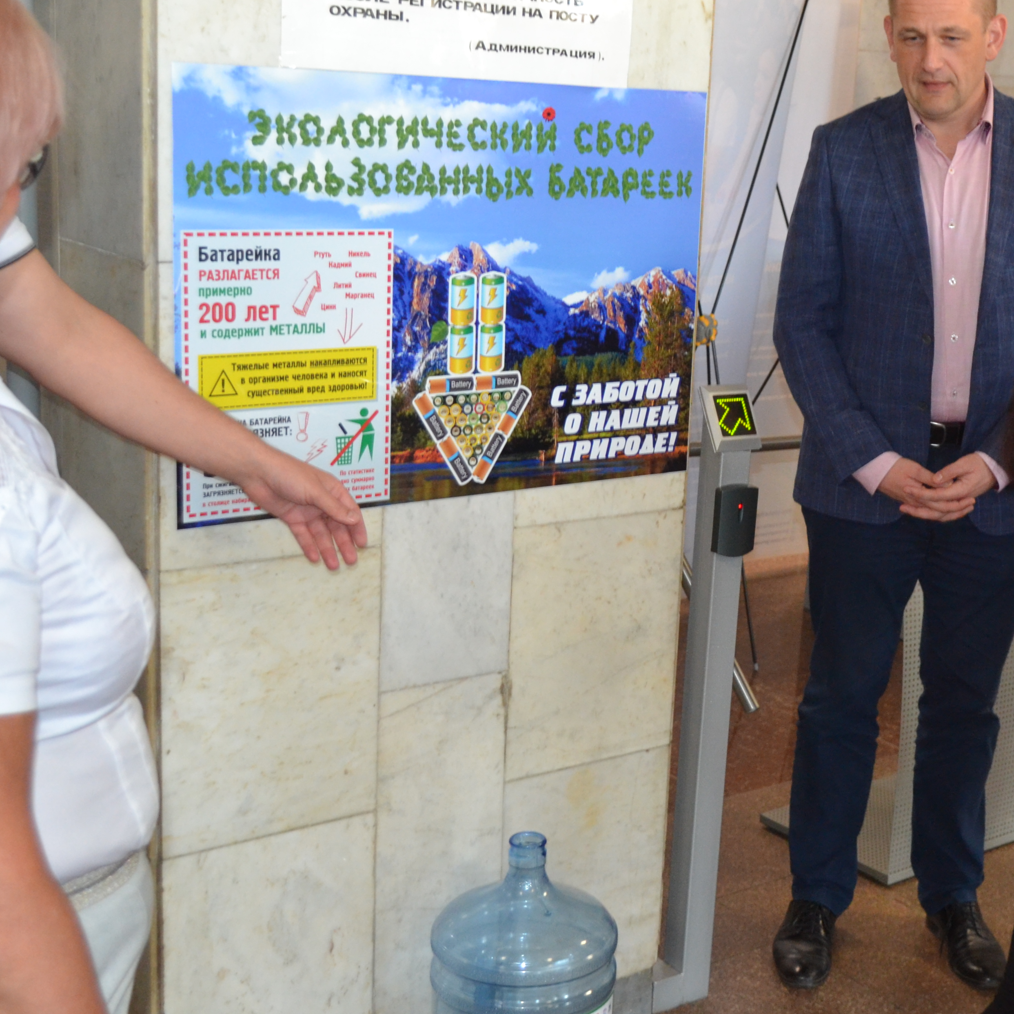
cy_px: 472
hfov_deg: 31.9
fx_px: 1723
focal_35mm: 52
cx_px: 808
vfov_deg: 32.8
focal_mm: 22
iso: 1250
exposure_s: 1/60
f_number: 4
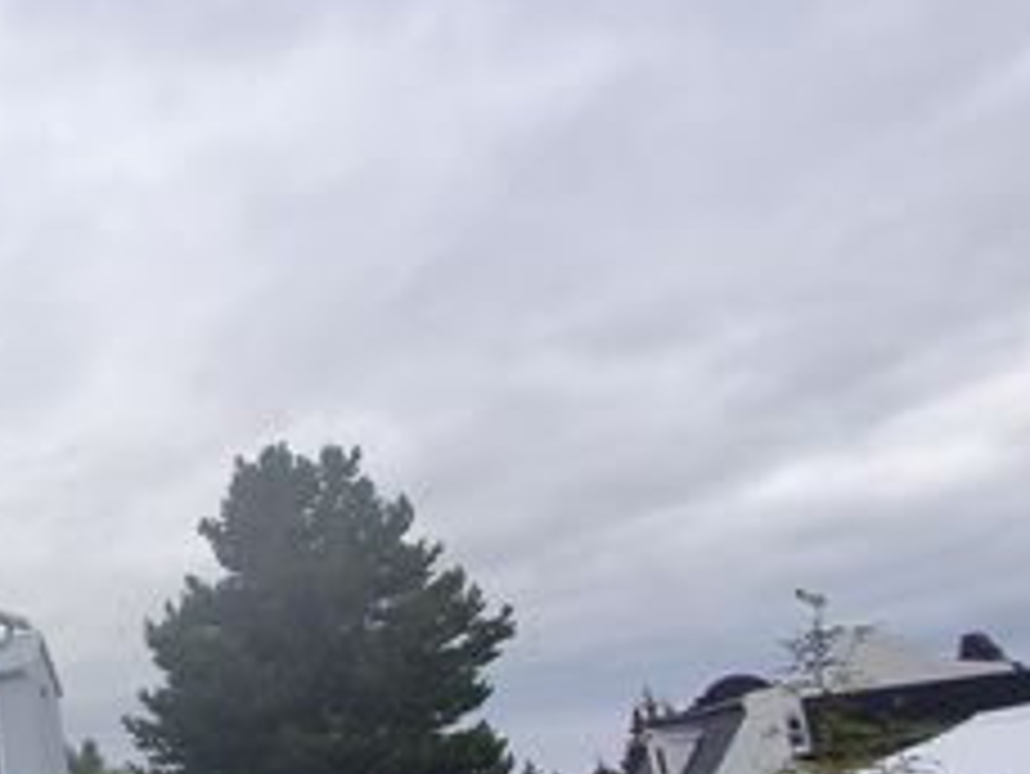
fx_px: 1012
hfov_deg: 38.4
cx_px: -229
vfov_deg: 38.8
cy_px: 702
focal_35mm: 34
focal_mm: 1.8
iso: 50
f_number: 2.2
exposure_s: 1/193
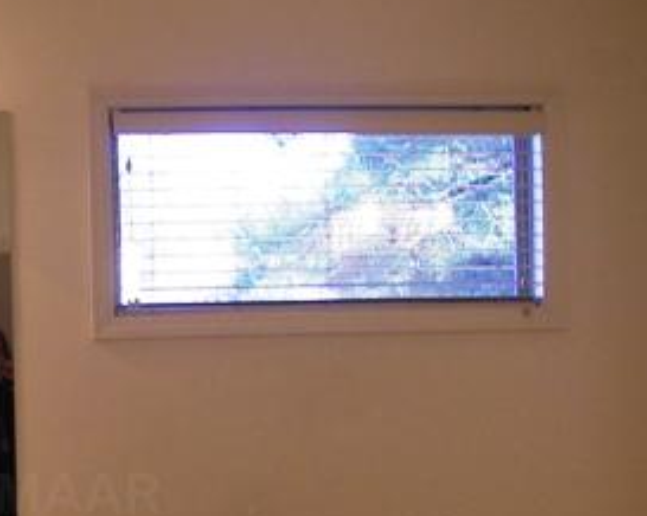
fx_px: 1665
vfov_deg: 17.3
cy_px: 492
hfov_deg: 21.6
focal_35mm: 87
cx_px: 78
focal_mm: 6.3
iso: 50
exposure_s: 1/30
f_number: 3.3
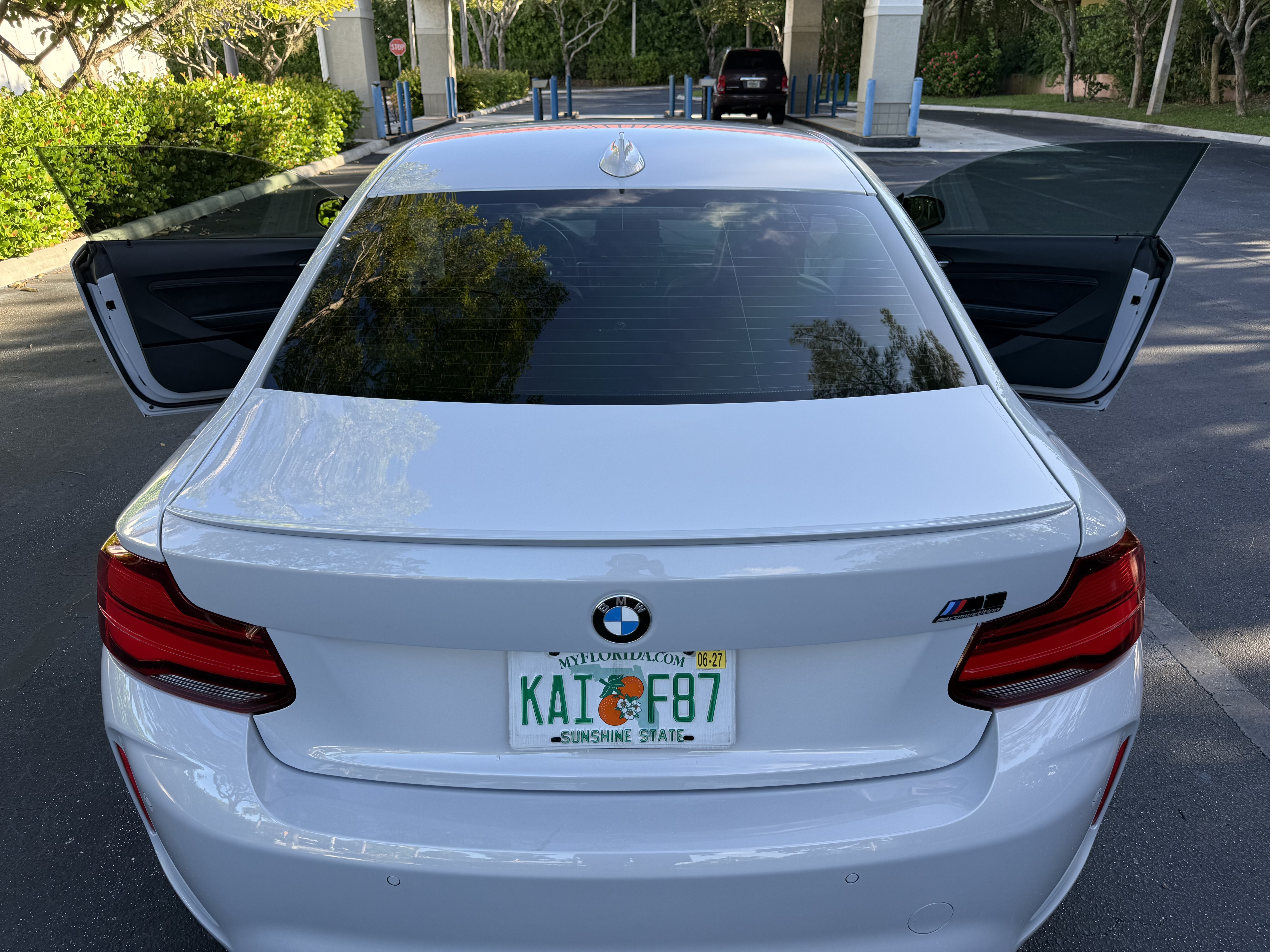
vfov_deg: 56.8
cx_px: 635
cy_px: 476
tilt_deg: -24.3
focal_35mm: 24
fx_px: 881
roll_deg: +0.5
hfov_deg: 71.6
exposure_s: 1/580
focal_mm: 6.76
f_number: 1.78
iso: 80
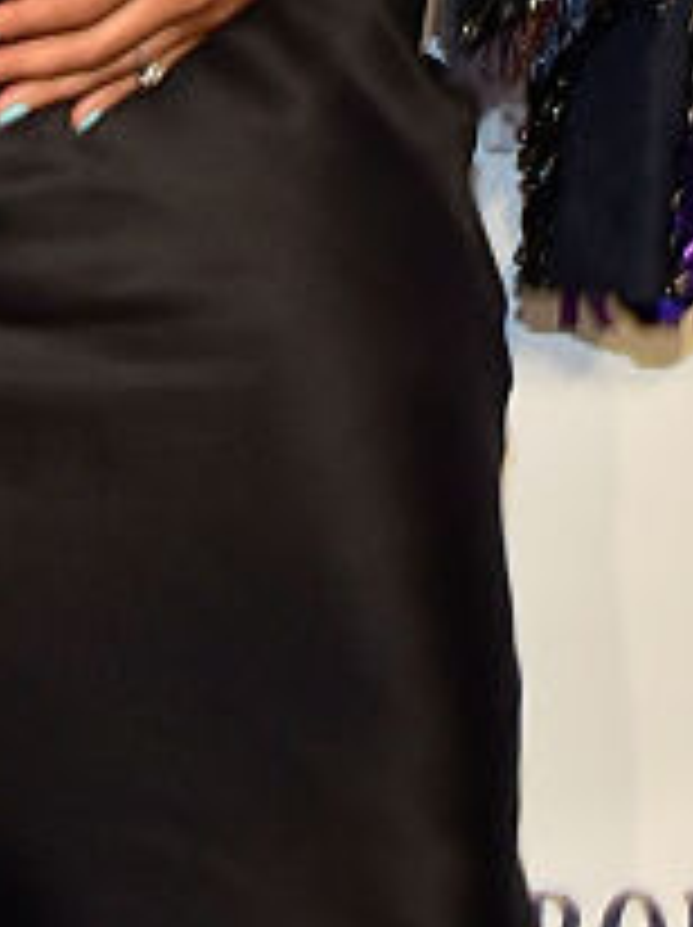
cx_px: 79
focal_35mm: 134
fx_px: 3584
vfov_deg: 14.7
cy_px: 248
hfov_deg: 11.0
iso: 800
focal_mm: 28
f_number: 7.1
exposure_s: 1/100
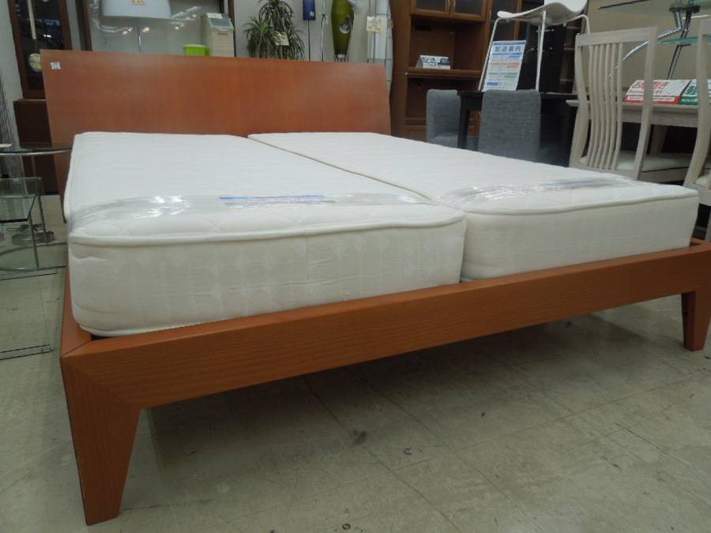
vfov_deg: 54.9
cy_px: 266
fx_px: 513
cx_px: 356
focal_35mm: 25
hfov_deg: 69.4
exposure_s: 1/40
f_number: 3.3
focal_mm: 4.5
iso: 100
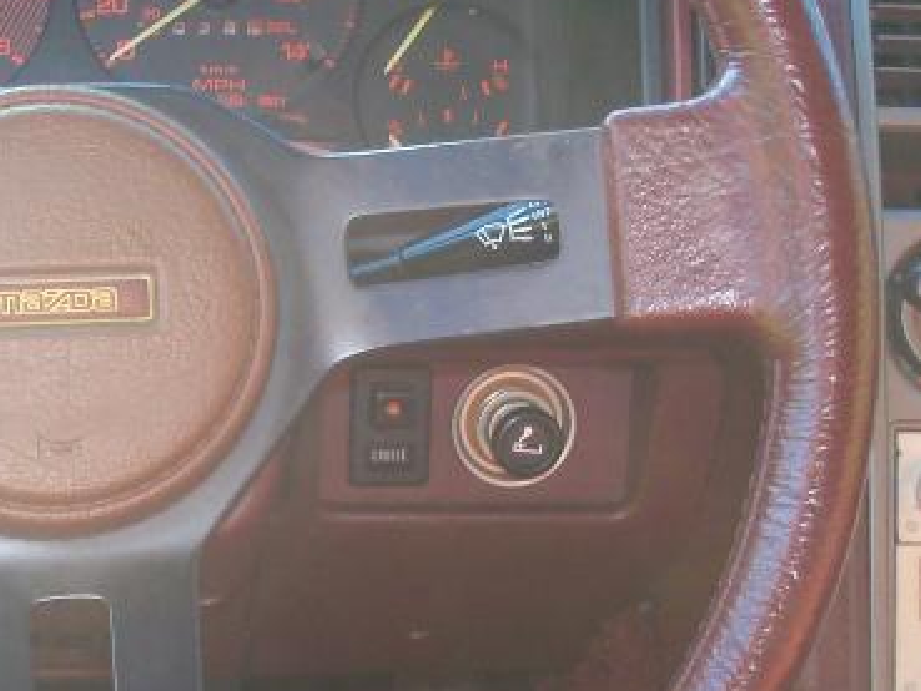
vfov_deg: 15.0
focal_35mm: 97
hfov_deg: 19.6
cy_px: 679
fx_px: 2582
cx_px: -10
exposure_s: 1/30
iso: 100
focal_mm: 6.3
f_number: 3
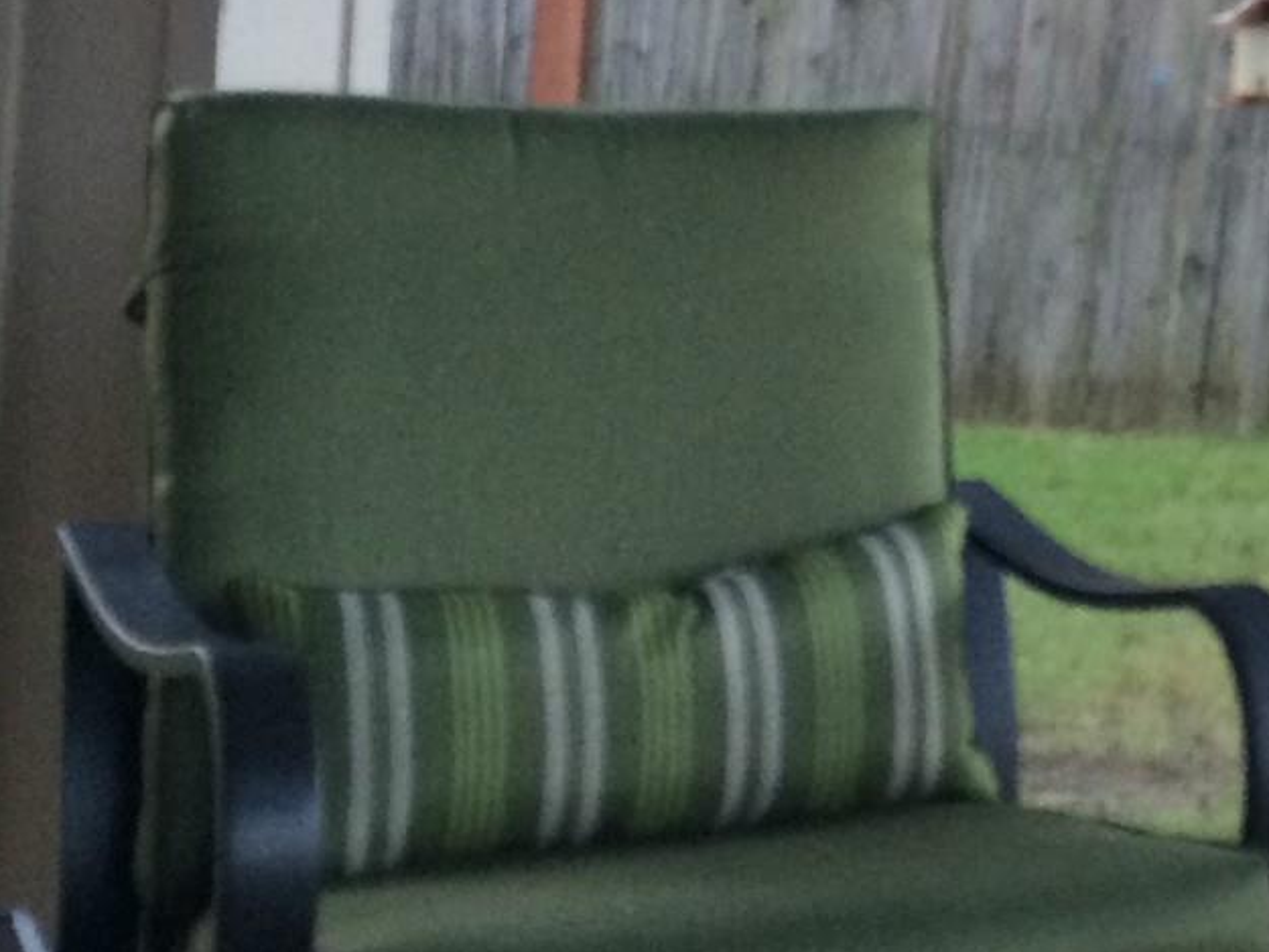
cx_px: 1835
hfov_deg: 18.5
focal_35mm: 95
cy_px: -110
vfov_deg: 15.2
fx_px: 3483
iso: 125
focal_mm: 4.15
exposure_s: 1/30
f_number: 2.2
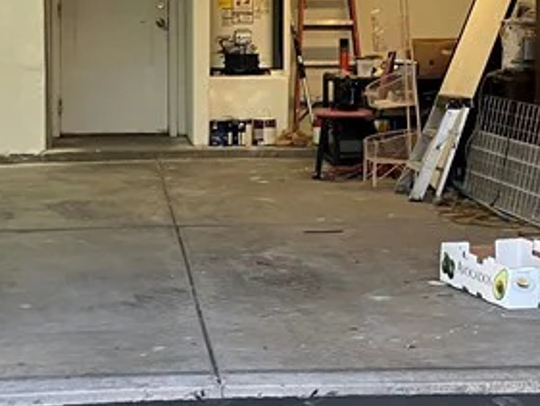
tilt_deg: +0.1
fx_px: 1592
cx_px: 248
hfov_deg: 19.2
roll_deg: +0.0
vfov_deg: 14.4
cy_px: 44
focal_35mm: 102
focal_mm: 3.99
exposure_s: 1/60
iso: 50
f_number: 1.8
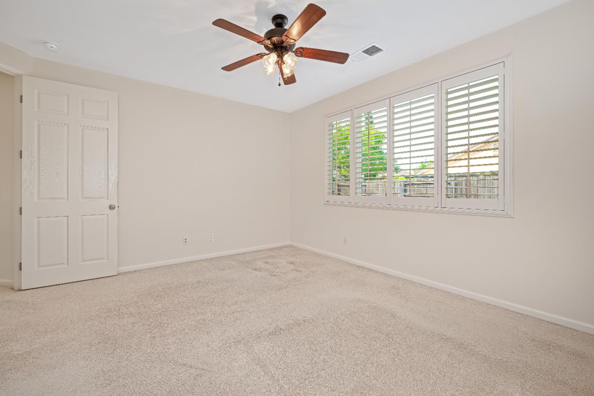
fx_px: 248
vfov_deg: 77.3
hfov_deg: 100.3
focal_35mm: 15
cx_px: 279
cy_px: 187
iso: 500
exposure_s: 1/100
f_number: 5
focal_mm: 14
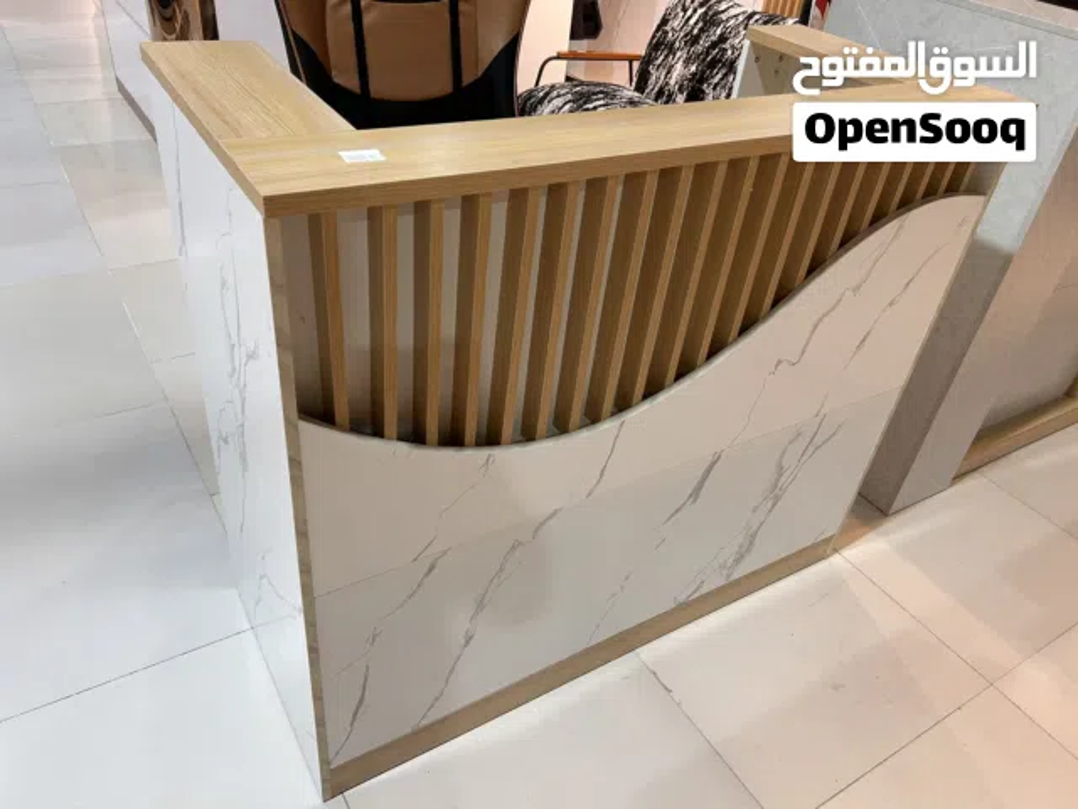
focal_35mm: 26
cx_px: 539
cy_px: 404
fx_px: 810
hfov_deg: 67.3
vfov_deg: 53.1
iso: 80
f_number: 1.5
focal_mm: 5.7
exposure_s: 1/100
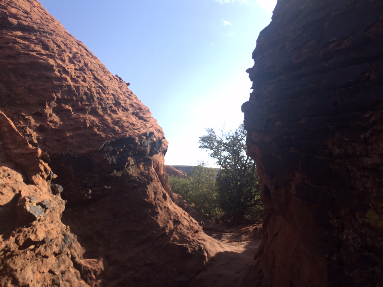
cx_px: 192
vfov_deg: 48.2
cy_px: 144
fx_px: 321
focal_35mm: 29
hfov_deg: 61.7
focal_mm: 4.15
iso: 32
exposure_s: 1/989
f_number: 2.2
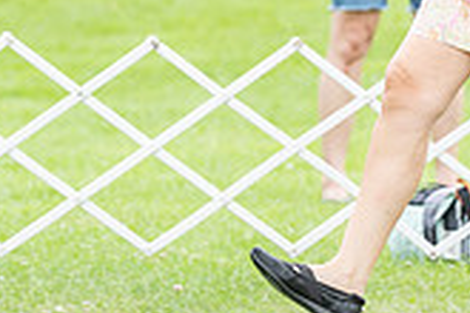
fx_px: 7585
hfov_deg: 3.5
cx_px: 555
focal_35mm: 581
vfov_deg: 2.4
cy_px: -1
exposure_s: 1/400
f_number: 4.5
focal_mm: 165
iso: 400
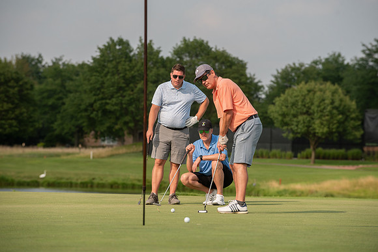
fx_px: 2100
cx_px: 189
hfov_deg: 10.3
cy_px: 126
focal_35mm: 200
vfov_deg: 6.9
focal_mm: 200
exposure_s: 1/1250
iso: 250
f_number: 5
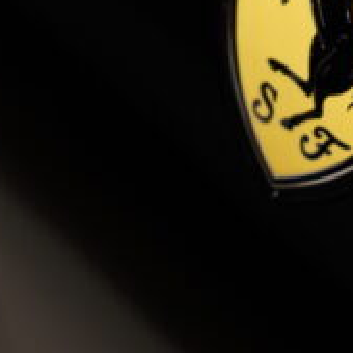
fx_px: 3092
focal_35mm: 268
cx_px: 368
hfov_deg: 6.5
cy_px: -44
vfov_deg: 6.5
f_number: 2.8
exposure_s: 1/60
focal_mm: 70
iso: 500
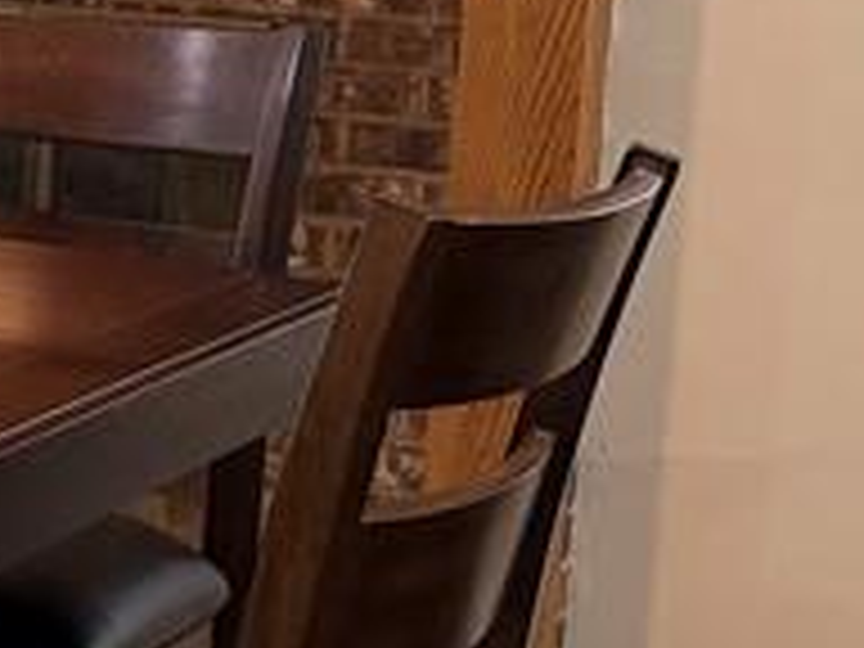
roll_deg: -1.1
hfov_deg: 14.0
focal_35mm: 128
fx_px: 3195
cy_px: 4
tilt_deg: -6.1
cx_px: -576
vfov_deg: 11.5
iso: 250
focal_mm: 6.76
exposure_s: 1/60
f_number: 1.78
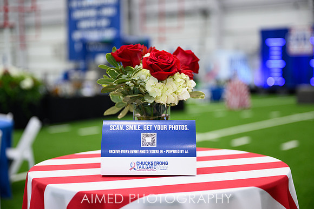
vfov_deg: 23.5
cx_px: 157
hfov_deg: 34.7
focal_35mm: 58
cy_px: 104
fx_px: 503
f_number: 2.8
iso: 1000
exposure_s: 1/200
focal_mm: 57
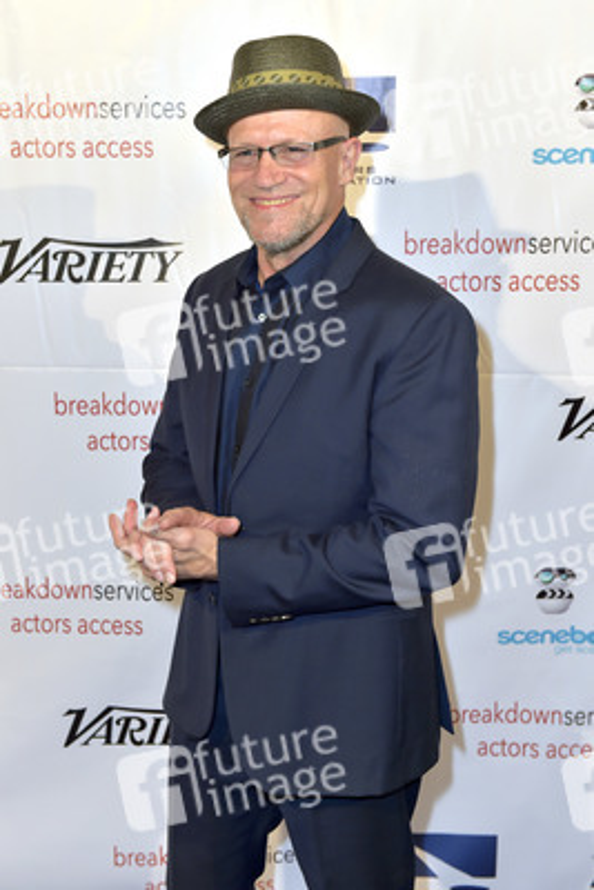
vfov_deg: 41.1
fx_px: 1187
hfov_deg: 28.1
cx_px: 297
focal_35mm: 48
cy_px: 445
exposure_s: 1/320
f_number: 4.5
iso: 400
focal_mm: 48
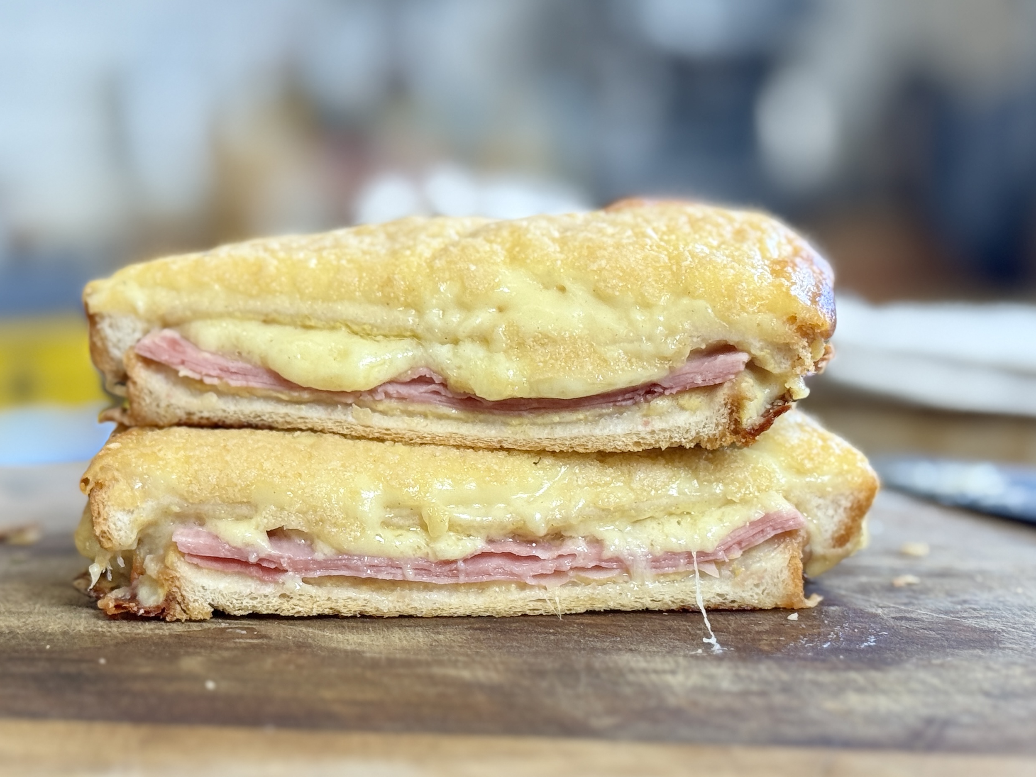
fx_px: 1646
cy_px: 404
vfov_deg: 26.6
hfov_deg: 34.9
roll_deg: +1.3
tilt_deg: -8.1
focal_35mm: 55
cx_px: 469
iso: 64
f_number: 1.78
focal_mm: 6.76
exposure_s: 1/100
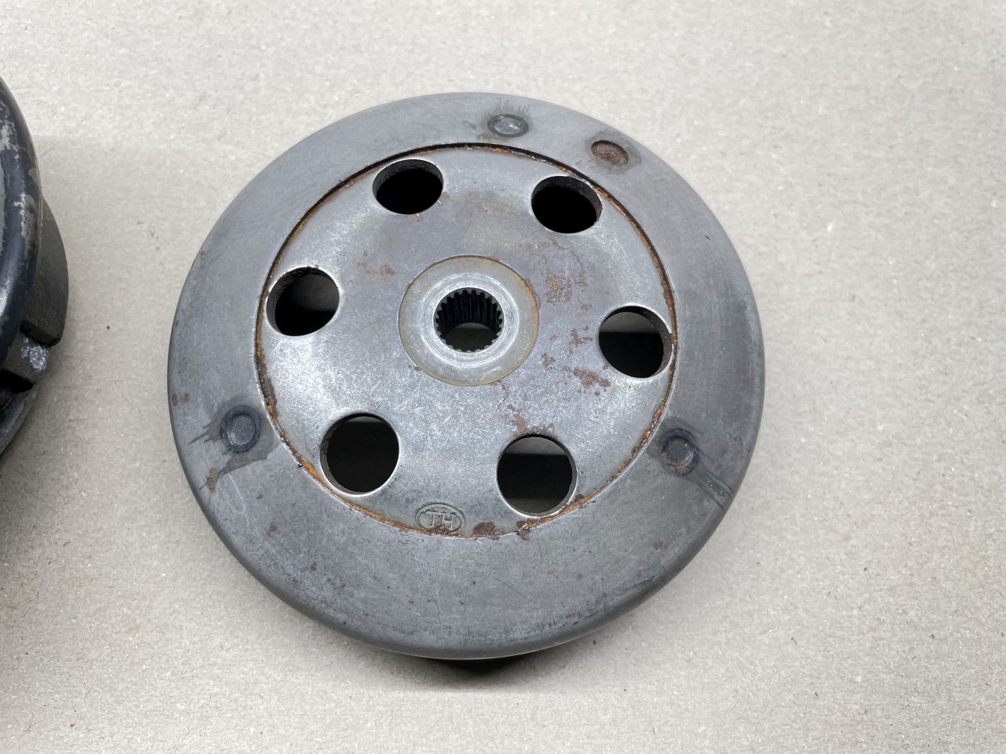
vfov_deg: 53.1
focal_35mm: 26
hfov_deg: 67.3
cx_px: 503
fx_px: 756
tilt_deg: -71.9
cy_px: 377
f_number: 1.6
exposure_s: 1/100
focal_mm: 4.2
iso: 125
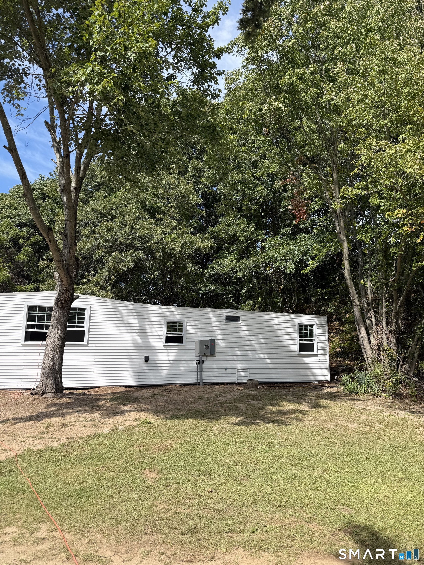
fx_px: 392
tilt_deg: +8.3
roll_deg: -2.3
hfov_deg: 56.8
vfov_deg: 71.6
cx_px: 212
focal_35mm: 24
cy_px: 282
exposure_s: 1/2299
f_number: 1.78
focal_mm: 6.76
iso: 80
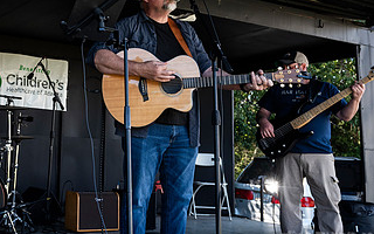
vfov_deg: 24.6
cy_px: 60
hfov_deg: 37.2
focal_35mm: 52
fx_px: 530
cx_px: 63
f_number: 4.5
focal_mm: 24
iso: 200
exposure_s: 1/400
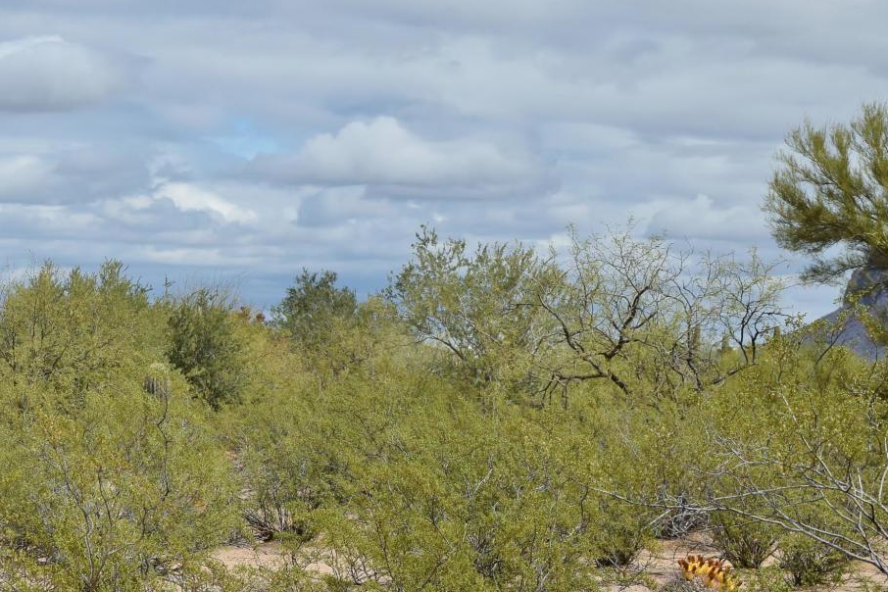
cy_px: 342
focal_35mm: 140
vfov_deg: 9.8
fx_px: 3449
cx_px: 140
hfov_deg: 14.6
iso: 640
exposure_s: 1/4000
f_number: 8
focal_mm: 55
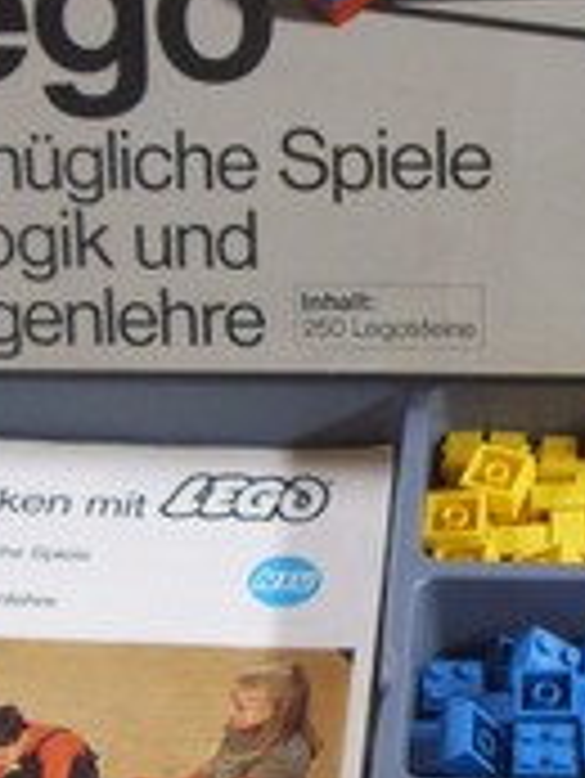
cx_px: 454
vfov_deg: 18.2
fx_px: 2431
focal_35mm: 108
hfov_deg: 13.7
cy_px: 360
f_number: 3.5
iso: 152
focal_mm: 6.6
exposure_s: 1/45
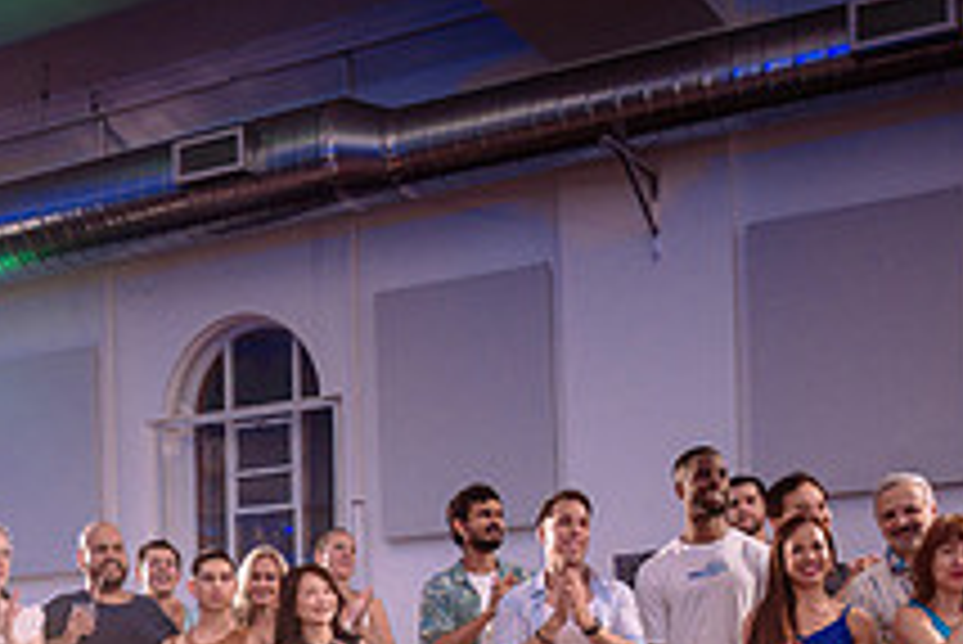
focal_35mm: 65
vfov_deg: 19.6
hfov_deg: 30.7
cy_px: 786
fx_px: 1740
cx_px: 310
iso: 1600
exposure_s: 1/250
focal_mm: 24
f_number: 2.8
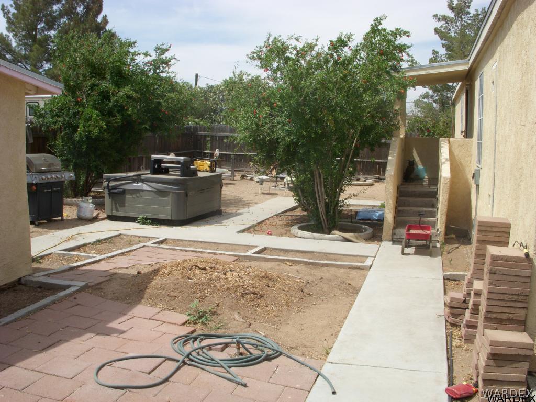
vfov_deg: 37.7
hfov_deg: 49.0
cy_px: 201
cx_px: 268
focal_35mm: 38
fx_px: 588
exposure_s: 1/320
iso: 100
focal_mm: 6.3
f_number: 6.6
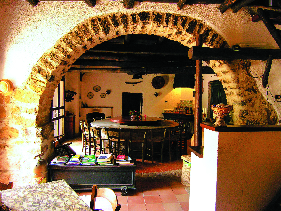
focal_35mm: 24
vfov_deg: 56.8
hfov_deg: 71.6
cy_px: 106
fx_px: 195
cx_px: 140
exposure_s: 1/10.2
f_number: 2.6
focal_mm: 6.1
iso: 200
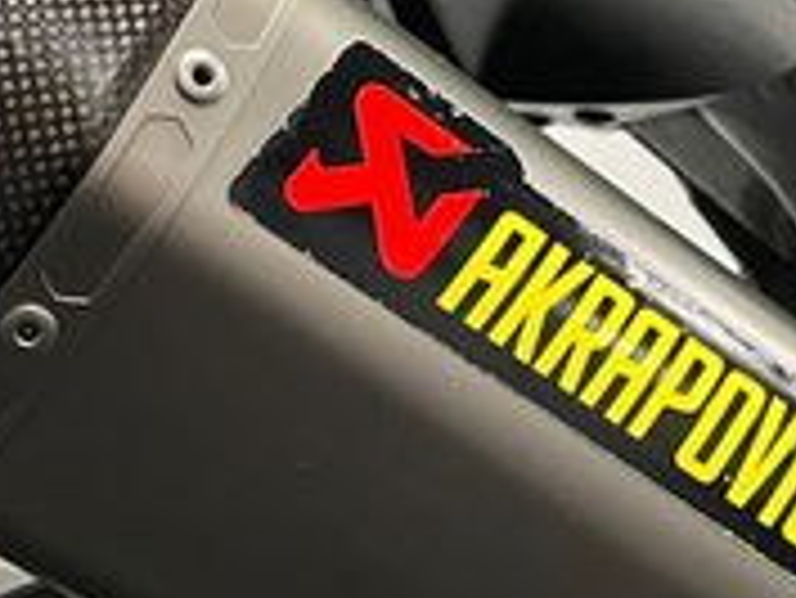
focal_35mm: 94
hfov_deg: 20.8
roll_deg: +1.5
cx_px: 513
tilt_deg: -6.1
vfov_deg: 15.7
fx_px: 2163
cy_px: 319
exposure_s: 1/50
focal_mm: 5.1
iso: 200
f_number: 1.6
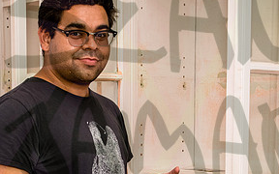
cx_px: 109
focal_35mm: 86
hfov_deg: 24.0
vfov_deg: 14.9
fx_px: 654
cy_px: 178
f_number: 4.5
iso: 1250
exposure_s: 1/200
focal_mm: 31
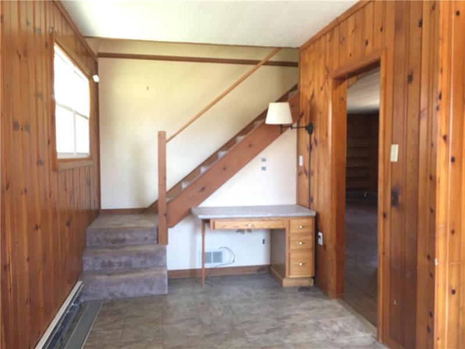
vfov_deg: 48.2
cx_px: 232
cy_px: 174
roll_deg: +0.3
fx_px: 390
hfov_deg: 61.7
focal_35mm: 29
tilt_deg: -1.6
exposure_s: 1/30
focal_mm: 4.15
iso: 250
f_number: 2.2
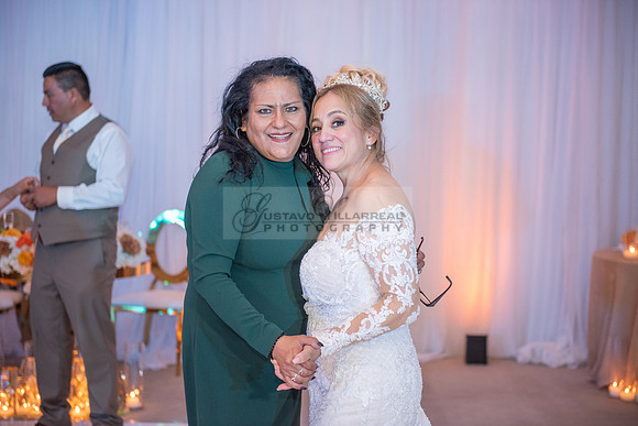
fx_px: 1241
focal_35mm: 70
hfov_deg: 28.8
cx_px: 319
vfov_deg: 19.5
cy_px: 213
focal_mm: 70
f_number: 2.8
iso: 1000
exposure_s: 1/160
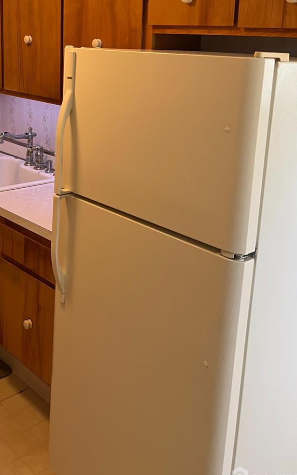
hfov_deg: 30.1
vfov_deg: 46.1
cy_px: 140
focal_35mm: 42
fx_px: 544
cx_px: 79
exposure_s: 1/52
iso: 125
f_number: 1.6
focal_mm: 5.1
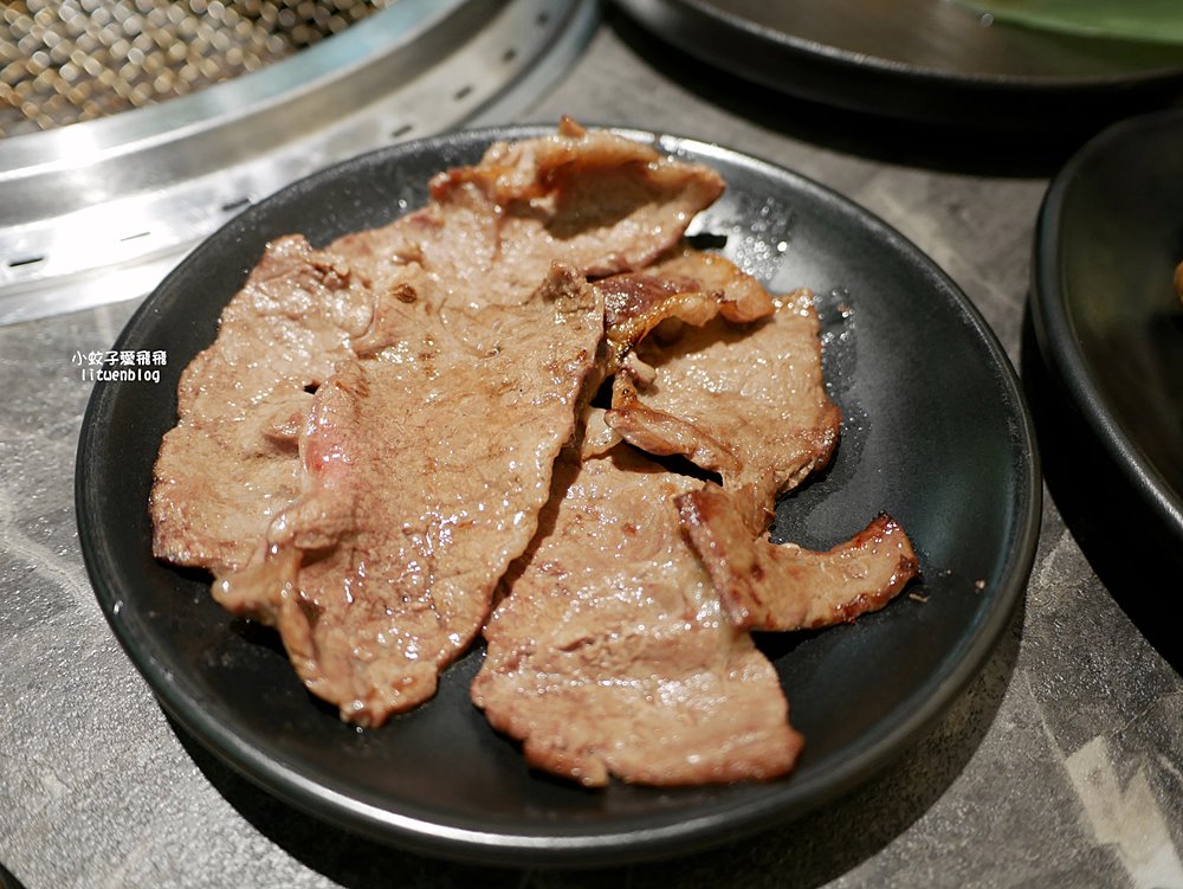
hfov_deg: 63.4
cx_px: 592
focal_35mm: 28
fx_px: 957
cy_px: 444
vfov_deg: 49.8
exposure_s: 1/60
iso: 320
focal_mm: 14
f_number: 2.5
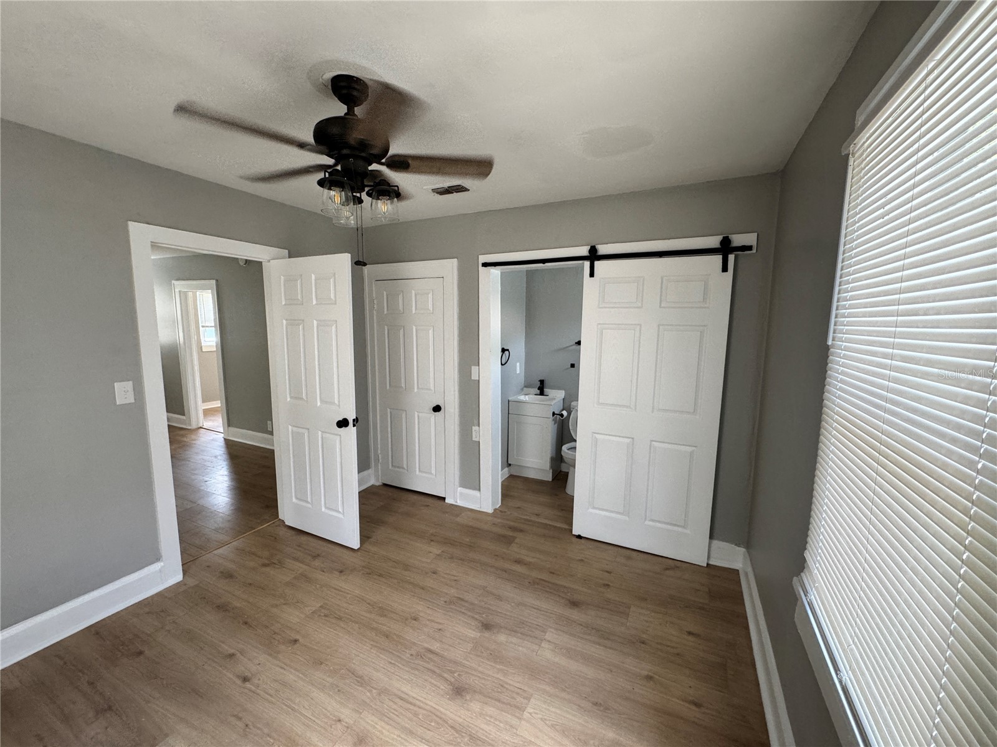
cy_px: 374
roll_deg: -0.4
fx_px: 403
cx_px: 498
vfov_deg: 85.7
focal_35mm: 14
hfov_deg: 102.1
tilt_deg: -8.6
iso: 200
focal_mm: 2.22
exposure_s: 1/99
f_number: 2.2
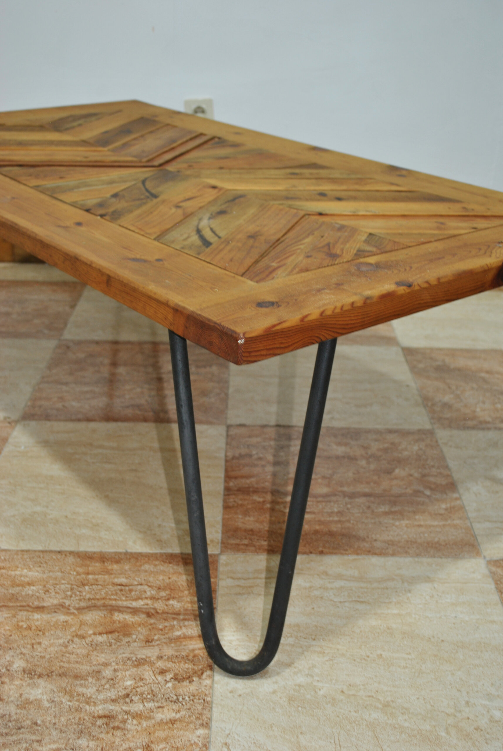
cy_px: 376
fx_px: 815
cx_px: 252
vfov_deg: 49.5
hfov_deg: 34.3
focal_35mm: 39
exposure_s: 1/10
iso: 200
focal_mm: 26
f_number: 4.2
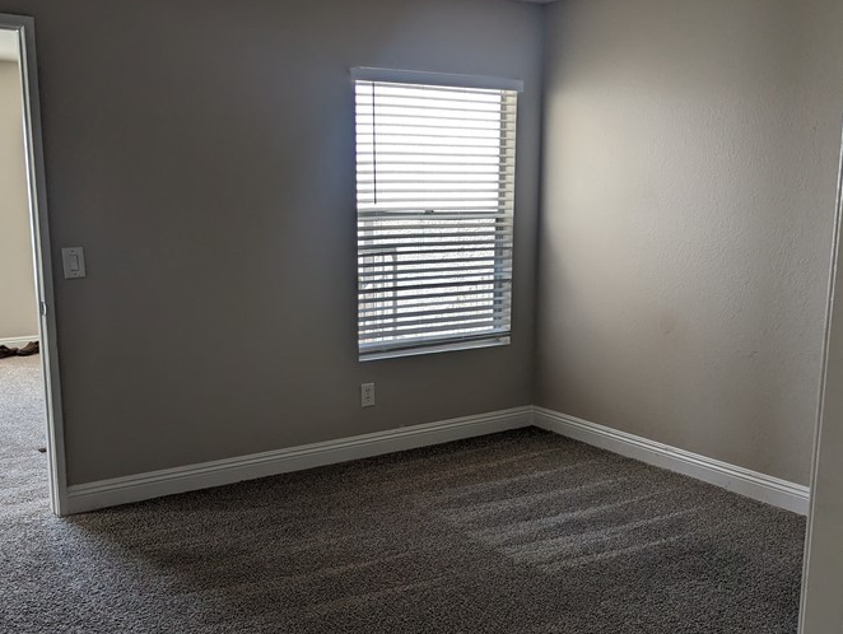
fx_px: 902
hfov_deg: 50.1
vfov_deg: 38.6
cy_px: 370
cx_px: 431
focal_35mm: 37
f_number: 1.85
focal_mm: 6.81
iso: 50
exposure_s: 1/201
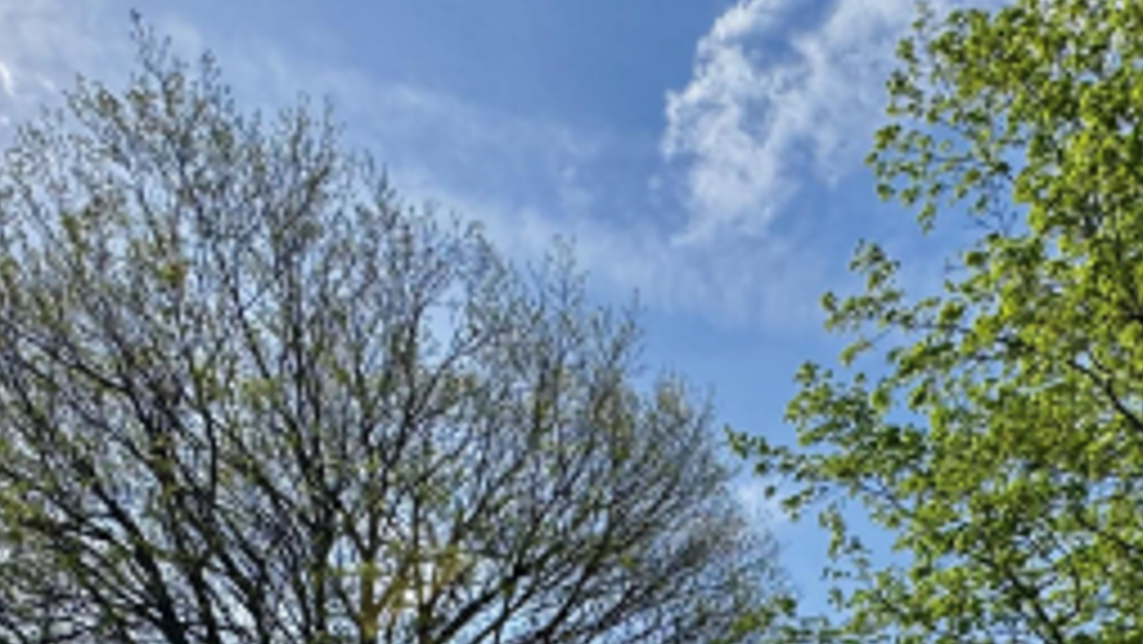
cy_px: 1009
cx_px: 722
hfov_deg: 49.9
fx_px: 1213
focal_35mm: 40
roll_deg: -2.0
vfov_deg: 23.0
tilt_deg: +11.4
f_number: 2.2
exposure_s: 1/1600
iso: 40
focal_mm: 2.22
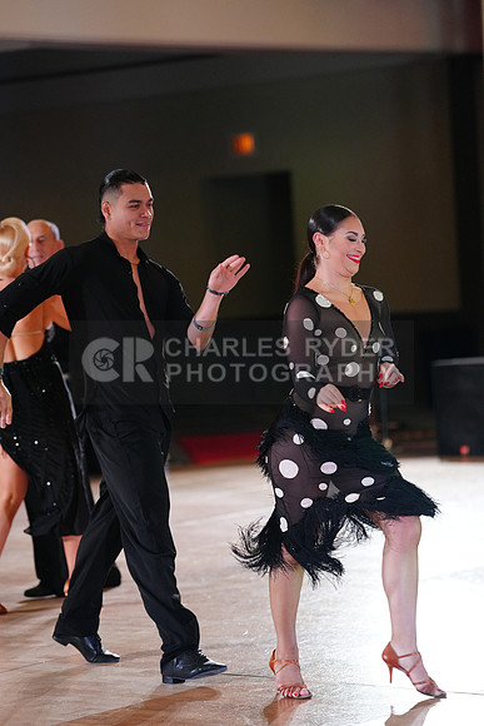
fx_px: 2580
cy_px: 363
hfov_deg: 10.7
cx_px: 242
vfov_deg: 16.0
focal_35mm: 128
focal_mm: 128
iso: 2500
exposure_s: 1/400
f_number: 2.8
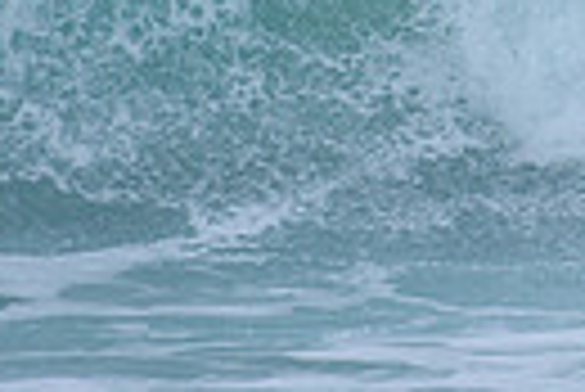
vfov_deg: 0.6
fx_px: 36196
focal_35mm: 2225
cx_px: 734
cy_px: -196
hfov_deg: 0.9
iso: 360
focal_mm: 500
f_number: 5.6
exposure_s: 1/2000
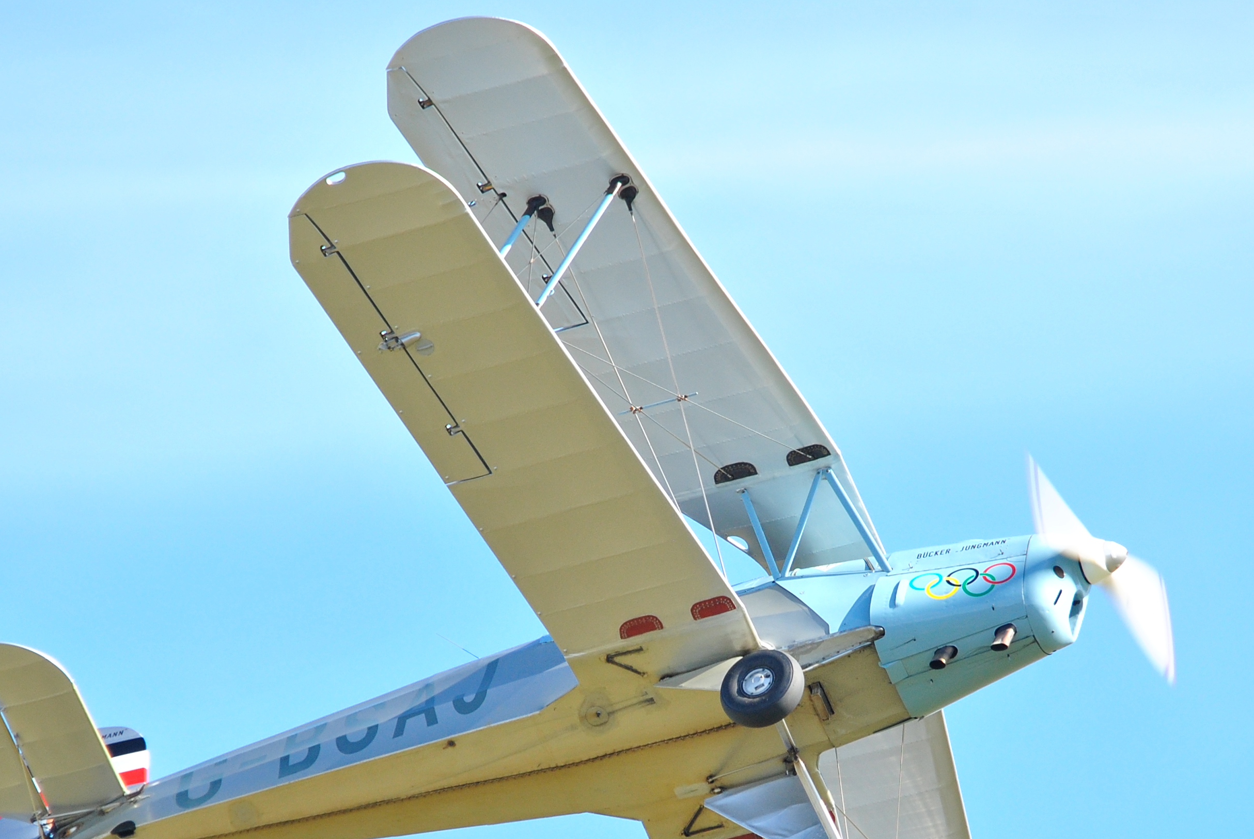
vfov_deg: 1.5
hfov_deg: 2.3
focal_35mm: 909
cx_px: 682
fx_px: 31699
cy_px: 659
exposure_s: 1/400
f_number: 6.3
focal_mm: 380
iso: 250
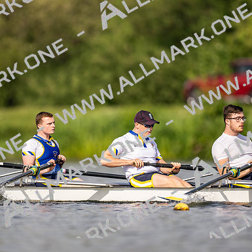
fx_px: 6334
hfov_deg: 2.3
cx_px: 136
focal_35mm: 769
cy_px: 126
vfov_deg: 2.3
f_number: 4
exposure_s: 1/2500
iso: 250
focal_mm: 600
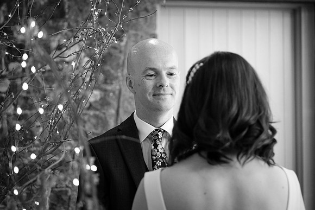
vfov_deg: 14.9
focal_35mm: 92
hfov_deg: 22.2
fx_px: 804
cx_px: 161
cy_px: 85
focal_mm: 50
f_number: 2
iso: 800
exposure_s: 1/160
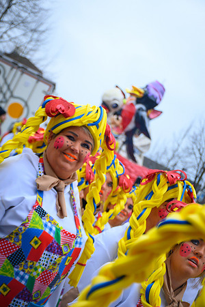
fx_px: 717
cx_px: 102
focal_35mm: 84
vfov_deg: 24.2
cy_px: 154
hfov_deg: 16.3
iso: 400
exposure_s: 1/800
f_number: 5
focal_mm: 56
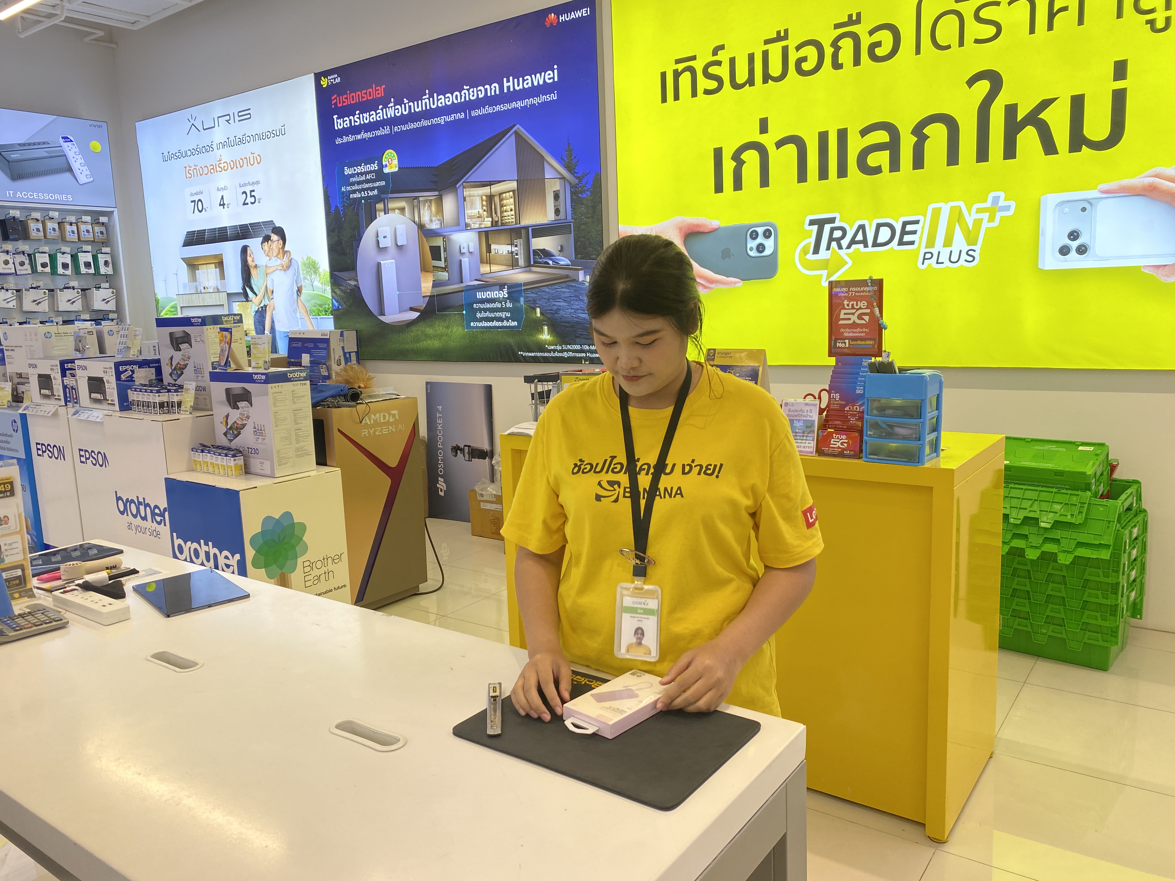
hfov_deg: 67.3
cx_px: 588
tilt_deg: -9.9
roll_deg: +2.4
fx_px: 883
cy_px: 440
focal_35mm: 26
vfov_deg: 53.1
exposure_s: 1/211
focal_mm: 4.25
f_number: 1.8
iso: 32
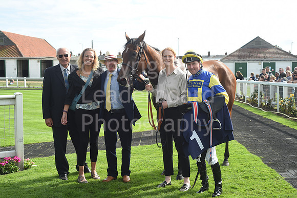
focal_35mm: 50
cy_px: 99
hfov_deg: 39.6
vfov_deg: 27.0
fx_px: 413
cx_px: 148
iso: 400
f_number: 6.3
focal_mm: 50
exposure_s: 1/640
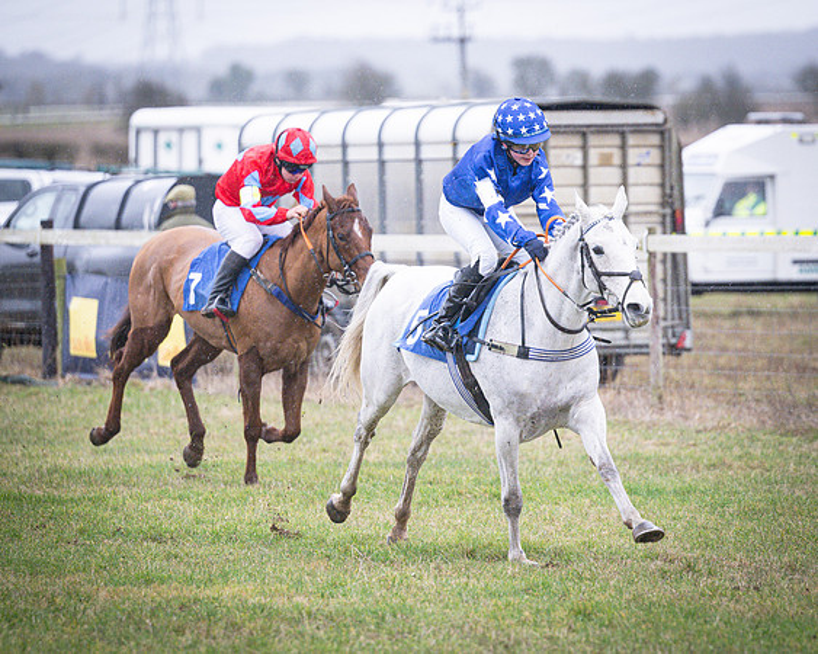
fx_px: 6854
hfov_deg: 6.8
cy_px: 315
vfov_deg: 5.5
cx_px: 435
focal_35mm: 283
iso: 1250
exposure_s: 1/1000
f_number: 2.8
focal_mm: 160
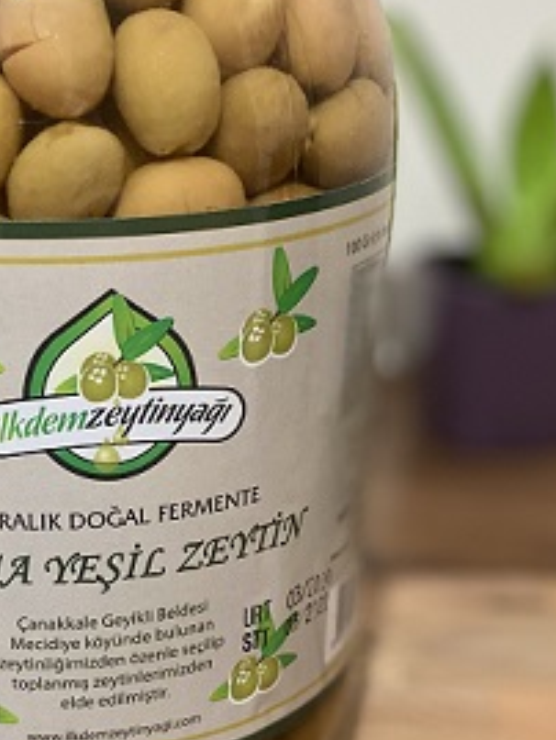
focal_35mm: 58
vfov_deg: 33.0
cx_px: 88
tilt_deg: -22.7
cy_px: 480
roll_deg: +0.5
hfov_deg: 24.7
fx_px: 1241
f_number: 1.8
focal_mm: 4.25
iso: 400
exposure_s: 1/33
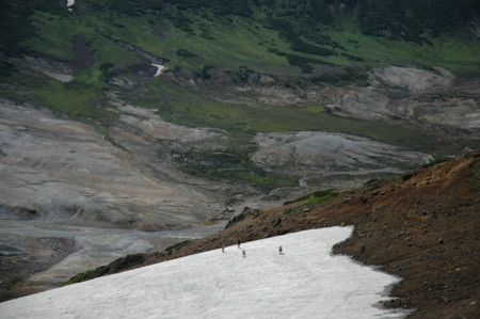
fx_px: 1398
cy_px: 160
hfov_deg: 19.5
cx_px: 240
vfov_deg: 13.0
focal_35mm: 105
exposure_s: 1/2500
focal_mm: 70
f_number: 4.5
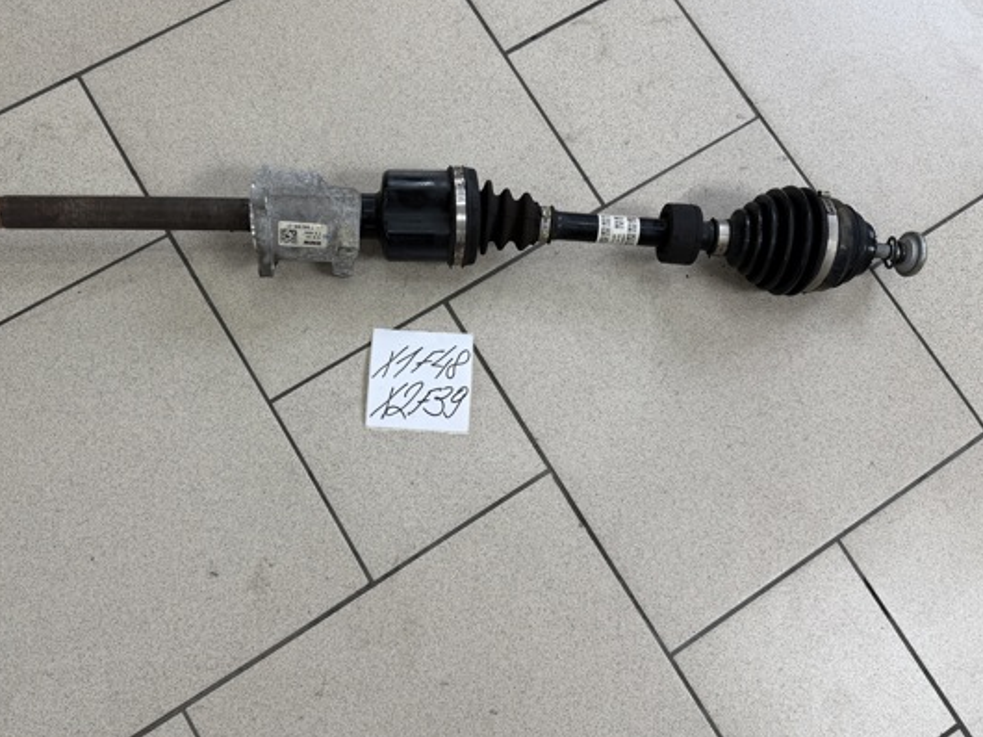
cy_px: 334
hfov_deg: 61.6
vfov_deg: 48.1
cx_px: 451
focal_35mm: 29
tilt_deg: -77.4
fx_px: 823
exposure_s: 1/121
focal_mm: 6.76
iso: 64
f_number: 1.78
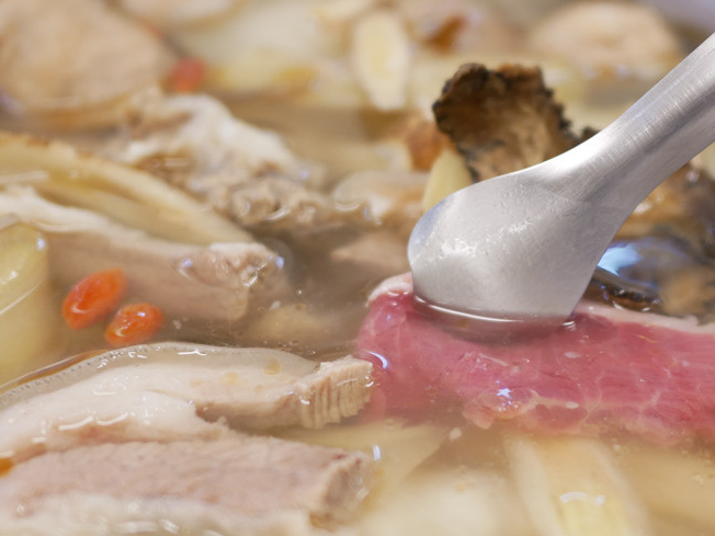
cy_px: 346
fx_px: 950
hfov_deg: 40.4
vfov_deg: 31.3
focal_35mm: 46
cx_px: 507
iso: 320
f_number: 1.7
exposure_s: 1/60
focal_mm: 15
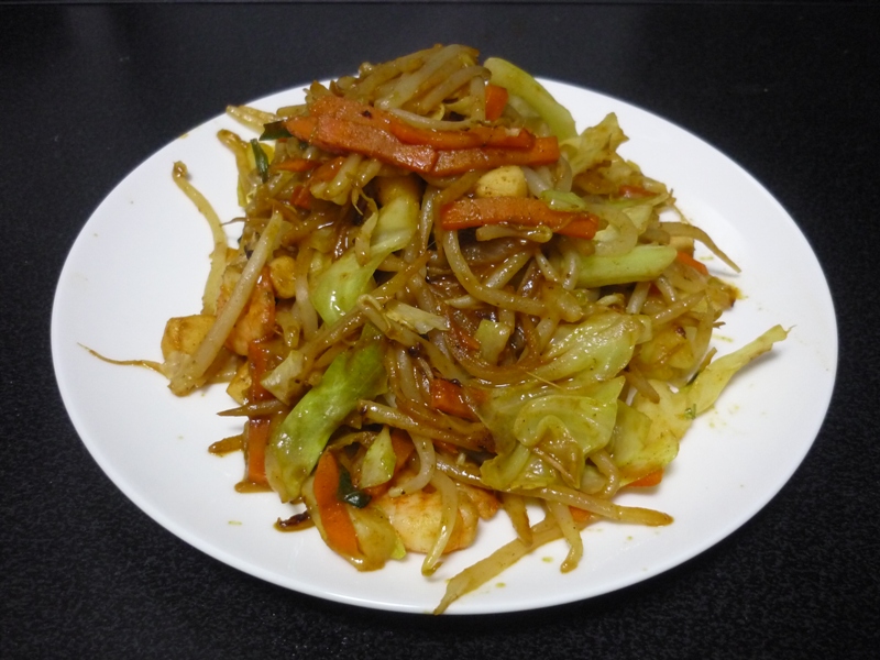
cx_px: 440
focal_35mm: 33
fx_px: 839
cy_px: 330
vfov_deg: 42.9
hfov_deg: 55.4
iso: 400
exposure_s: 1/20
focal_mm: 5.5
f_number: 2.8
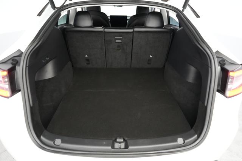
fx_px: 161
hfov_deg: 73.8
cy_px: 80
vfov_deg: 53.1
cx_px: 121
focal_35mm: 24
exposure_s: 1/160
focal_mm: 24
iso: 10000
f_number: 2.8
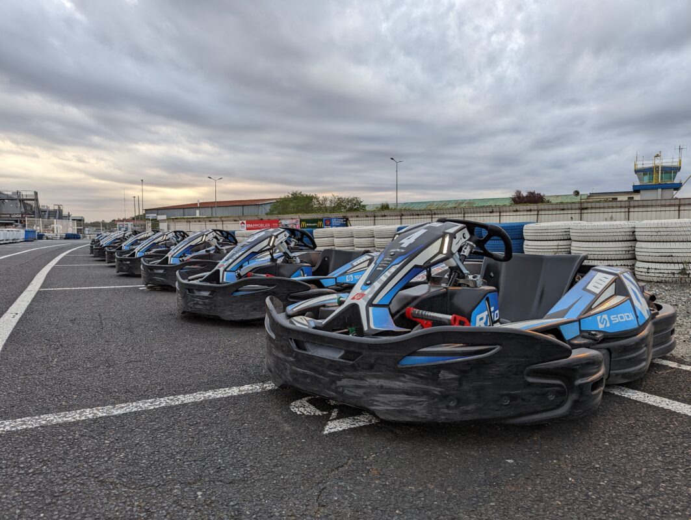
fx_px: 480
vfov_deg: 56.9
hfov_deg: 71.5
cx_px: 346
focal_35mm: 24
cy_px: 260
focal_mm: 6.81
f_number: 1.85
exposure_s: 1/76.1
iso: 42
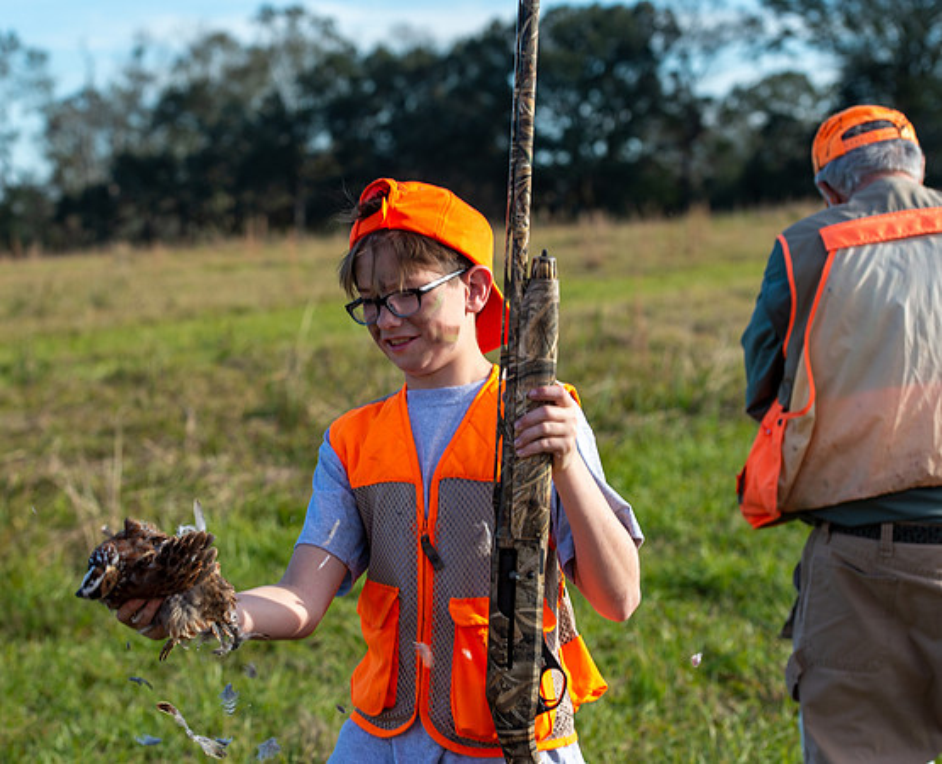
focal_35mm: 98
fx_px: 2740
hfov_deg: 19.5
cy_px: 382
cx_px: 368
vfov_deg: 15.9
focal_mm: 86
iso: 100
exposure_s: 1/250
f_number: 5.6
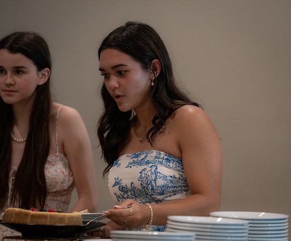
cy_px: 120
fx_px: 1567
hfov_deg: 10.6
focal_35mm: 179
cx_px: 146
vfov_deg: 8.8
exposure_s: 1/320
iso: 4000
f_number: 2.8
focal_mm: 155
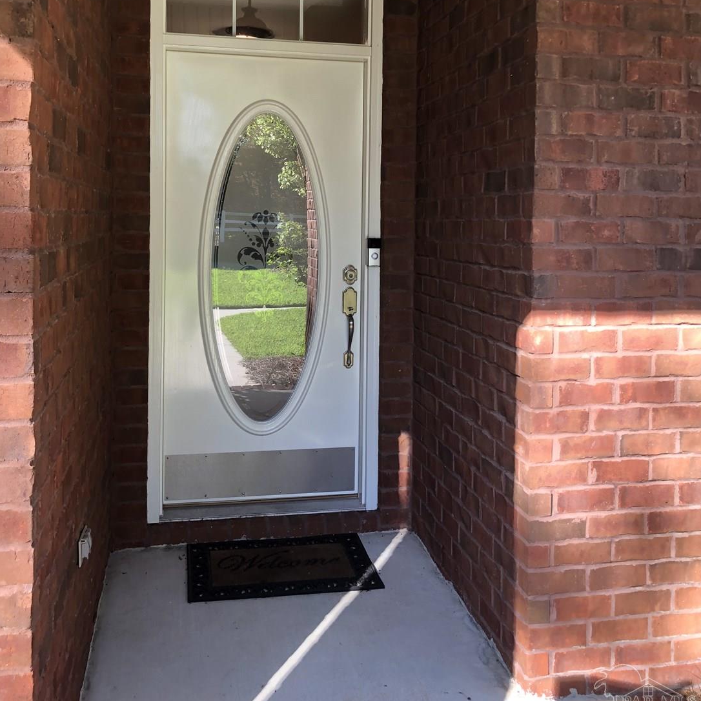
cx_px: 338
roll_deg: +0.6
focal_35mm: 35
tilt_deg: +0.6
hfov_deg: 47.2
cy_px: 239
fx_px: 802
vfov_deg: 46.5
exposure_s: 1/120
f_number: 1.8
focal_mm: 3.99
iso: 40
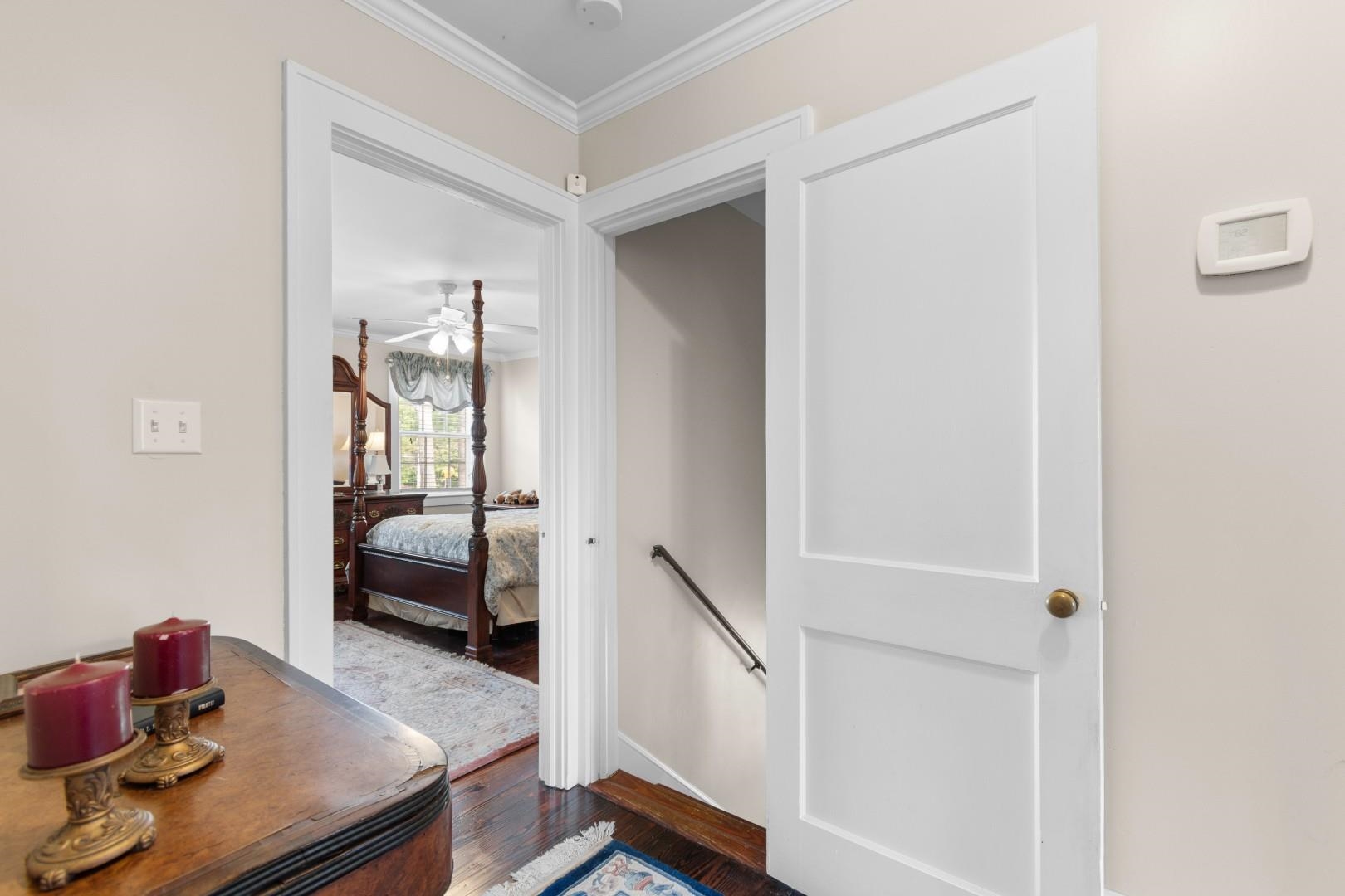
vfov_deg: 77.3
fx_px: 560
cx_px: 672
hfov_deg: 100.4
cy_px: 448
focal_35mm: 15
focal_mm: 10
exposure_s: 1/2
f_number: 4.5
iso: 100
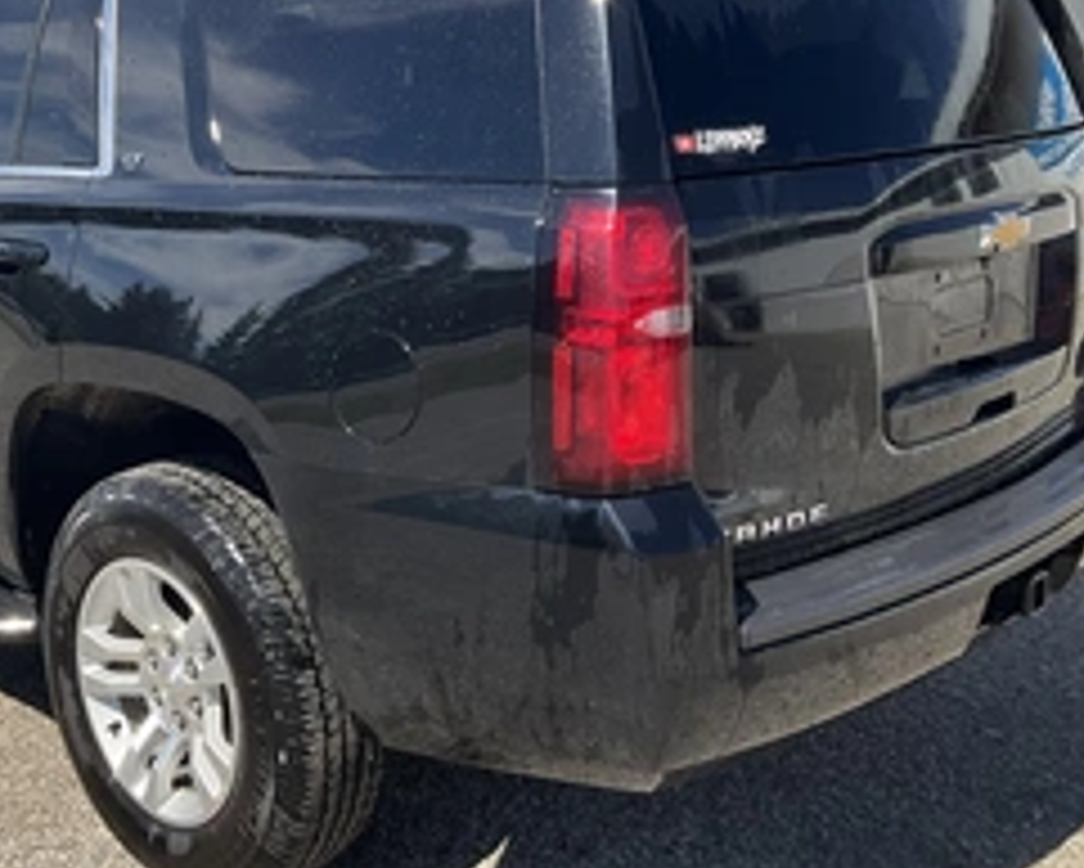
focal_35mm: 47
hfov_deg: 38.9
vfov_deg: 31.9
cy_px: 319
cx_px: 337
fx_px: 1508
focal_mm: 3
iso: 25
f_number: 1.8
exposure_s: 1/1279
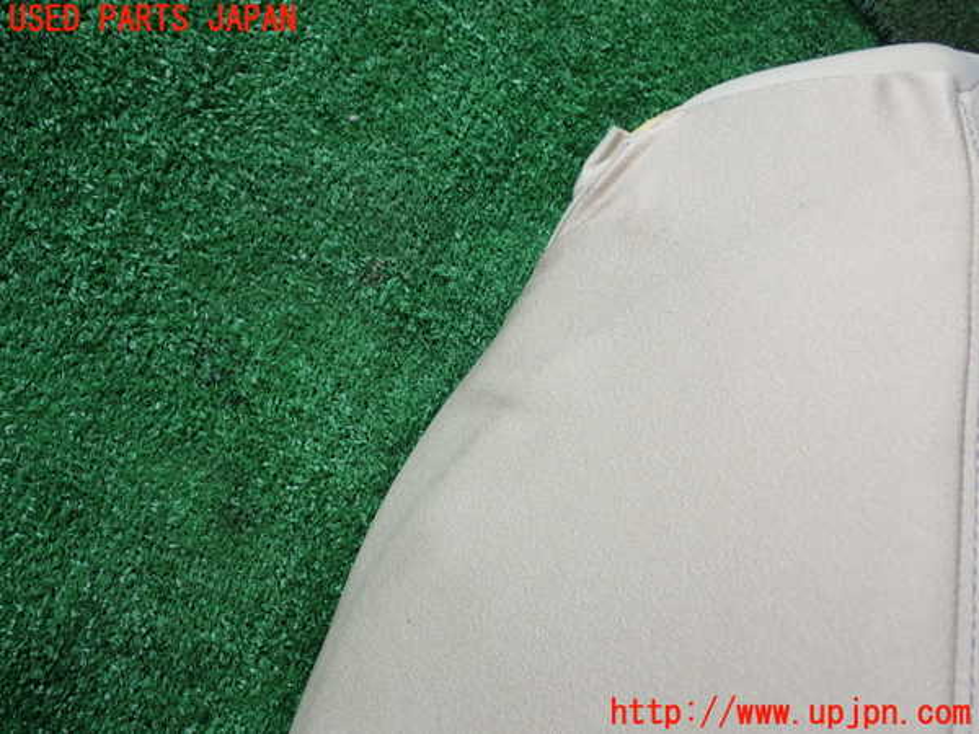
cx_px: 490
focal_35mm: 44
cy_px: 367
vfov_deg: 32.9
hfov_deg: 42.9
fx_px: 1244
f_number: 2.9
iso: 100
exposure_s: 1/100
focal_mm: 7.84
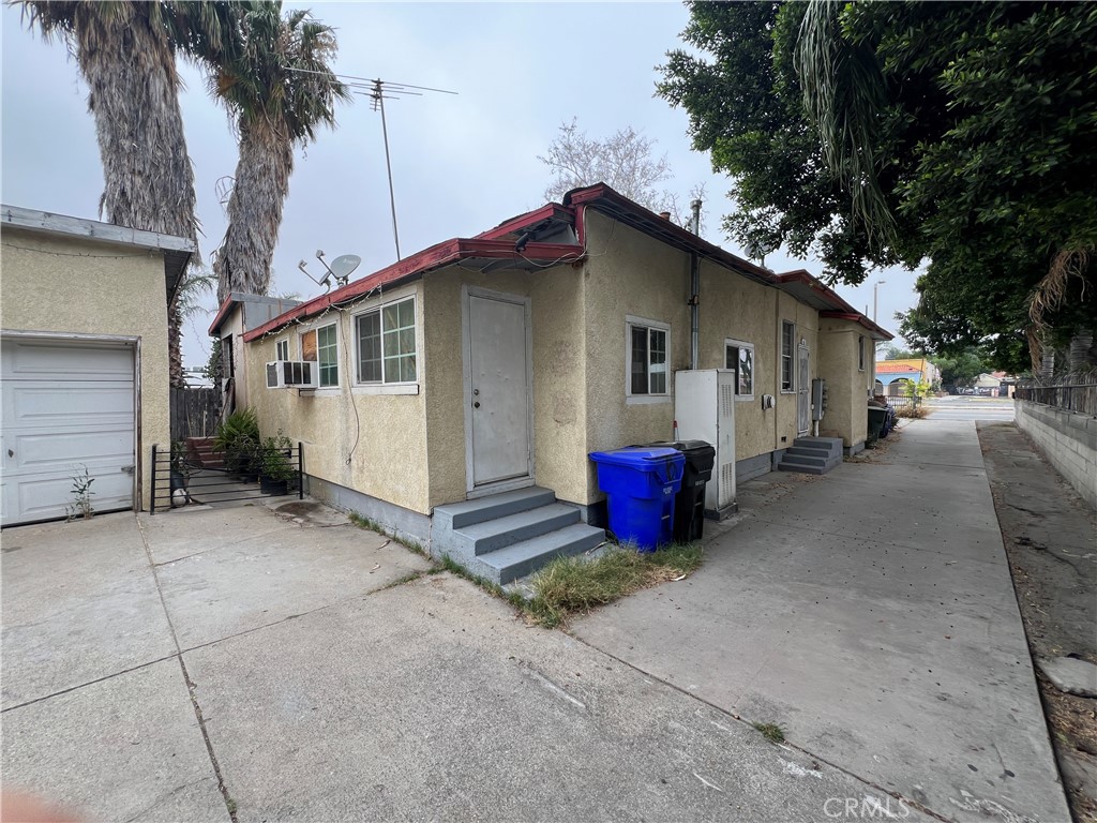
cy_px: 412
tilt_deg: -2.7
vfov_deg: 89.9
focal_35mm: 13
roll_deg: +0.9
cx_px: 548
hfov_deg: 106.2
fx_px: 412
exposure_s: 1/99
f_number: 1.8
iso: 32
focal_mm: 1.57
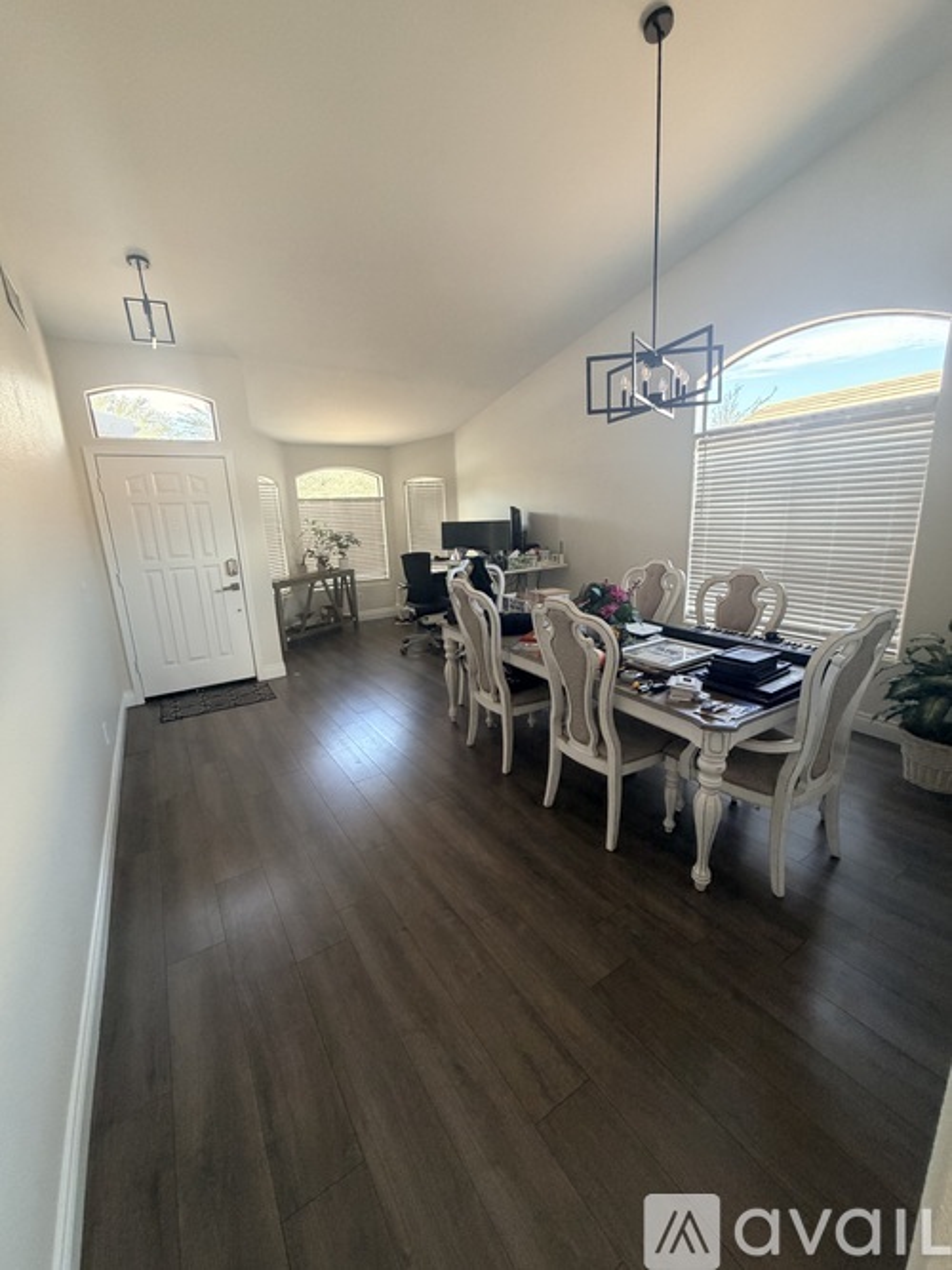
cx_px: 476
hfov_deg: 85.7
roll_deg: +1.7
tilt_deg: -13.8
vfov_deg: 102.1
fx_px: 514
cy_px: 635
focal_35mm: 14
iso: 320
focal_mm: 2.22
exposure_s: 1/100
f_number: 2.2
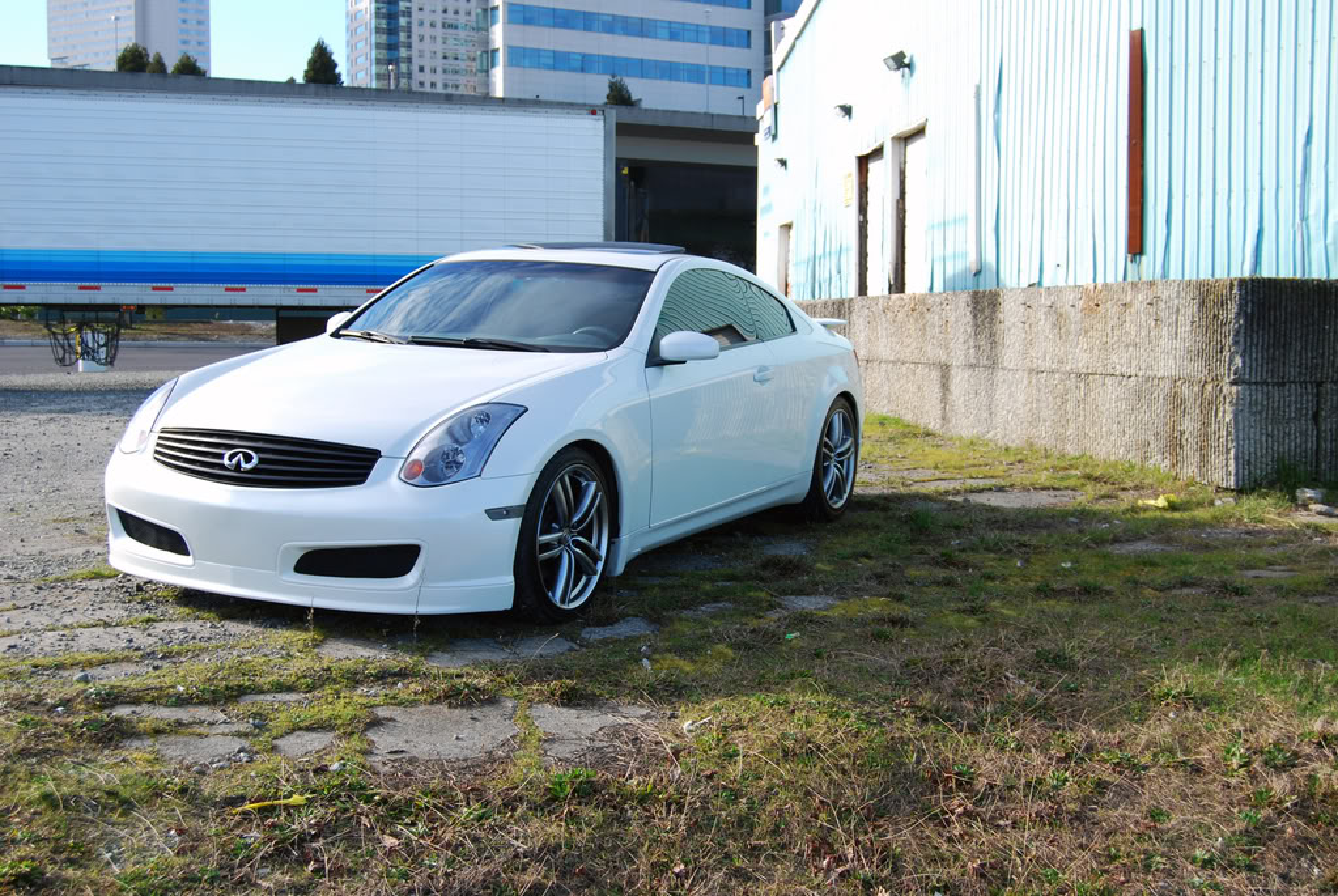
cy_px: 448
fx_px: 1451
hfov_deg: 49.5
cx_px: 669
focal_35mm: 39
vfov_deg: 34.3
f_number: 6.3
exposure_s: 1/160
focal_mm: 26
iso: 100
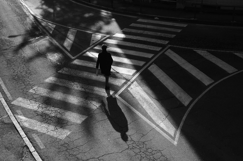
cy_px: 80
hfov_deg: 39.6
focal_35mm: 50
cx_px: 122
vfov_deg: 27.0
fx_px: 337
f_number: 6.7
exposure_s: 1/750
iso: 400
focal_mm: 50
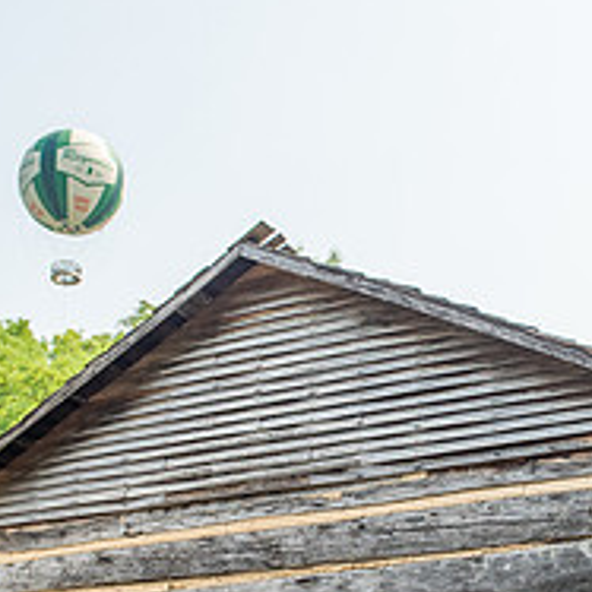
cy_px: 467
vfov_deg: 26.0
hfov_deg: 26.4
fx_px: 1258
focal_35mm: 65
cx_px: 363
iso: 400
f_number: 4
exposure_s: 1/2500
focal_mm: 24
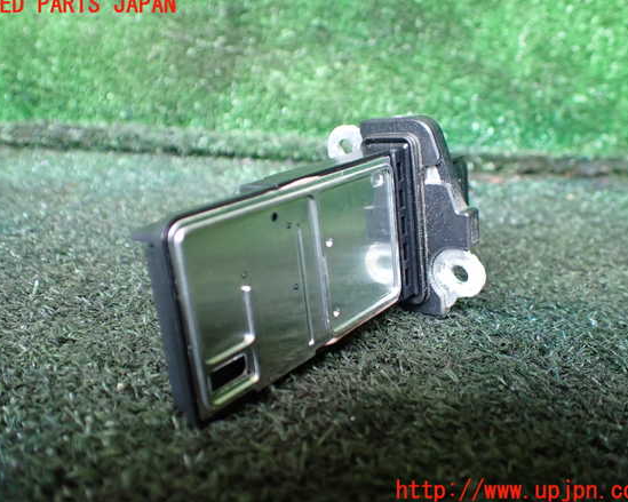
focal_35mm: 32
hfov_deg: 55.7
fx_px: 595
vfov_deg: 45.8
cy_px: 248
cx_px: 311
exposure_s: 1/125
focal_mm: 5.4
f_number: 2.3
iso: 500
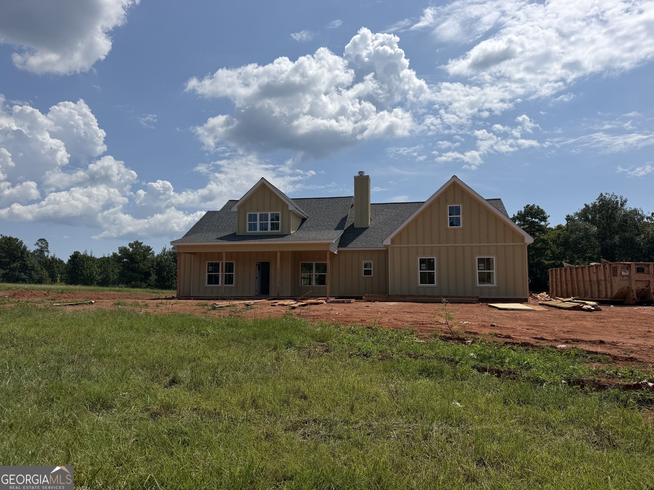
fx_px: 453
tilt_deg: +5.2
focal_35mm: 24
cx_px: 327
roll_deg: -0.4
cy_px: 245
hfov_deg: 71.6
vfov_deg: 56.8
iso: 80
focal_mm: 6.76
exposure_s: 1/11905
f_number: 1.78
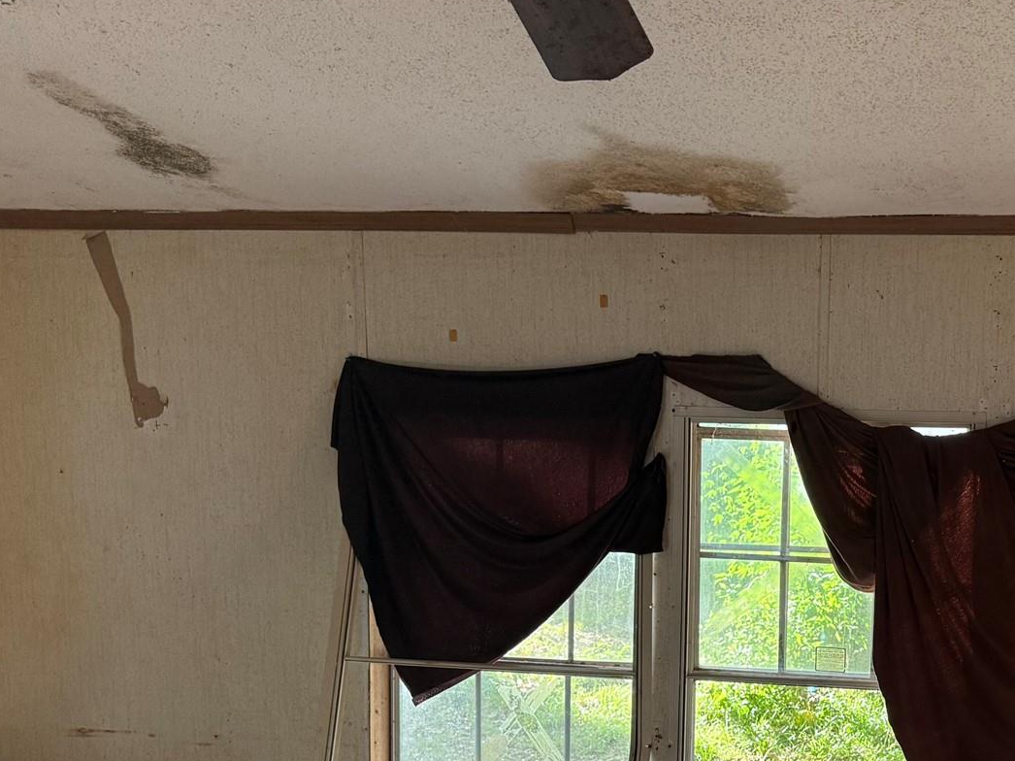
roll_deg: -1.9
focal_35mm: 47
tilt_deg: -7.5
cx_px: 925
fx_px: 1378
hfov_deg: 37.6
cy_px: 640
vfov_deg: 29.9
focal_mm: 6.76
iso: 200
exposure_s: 1/89
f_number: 1.78
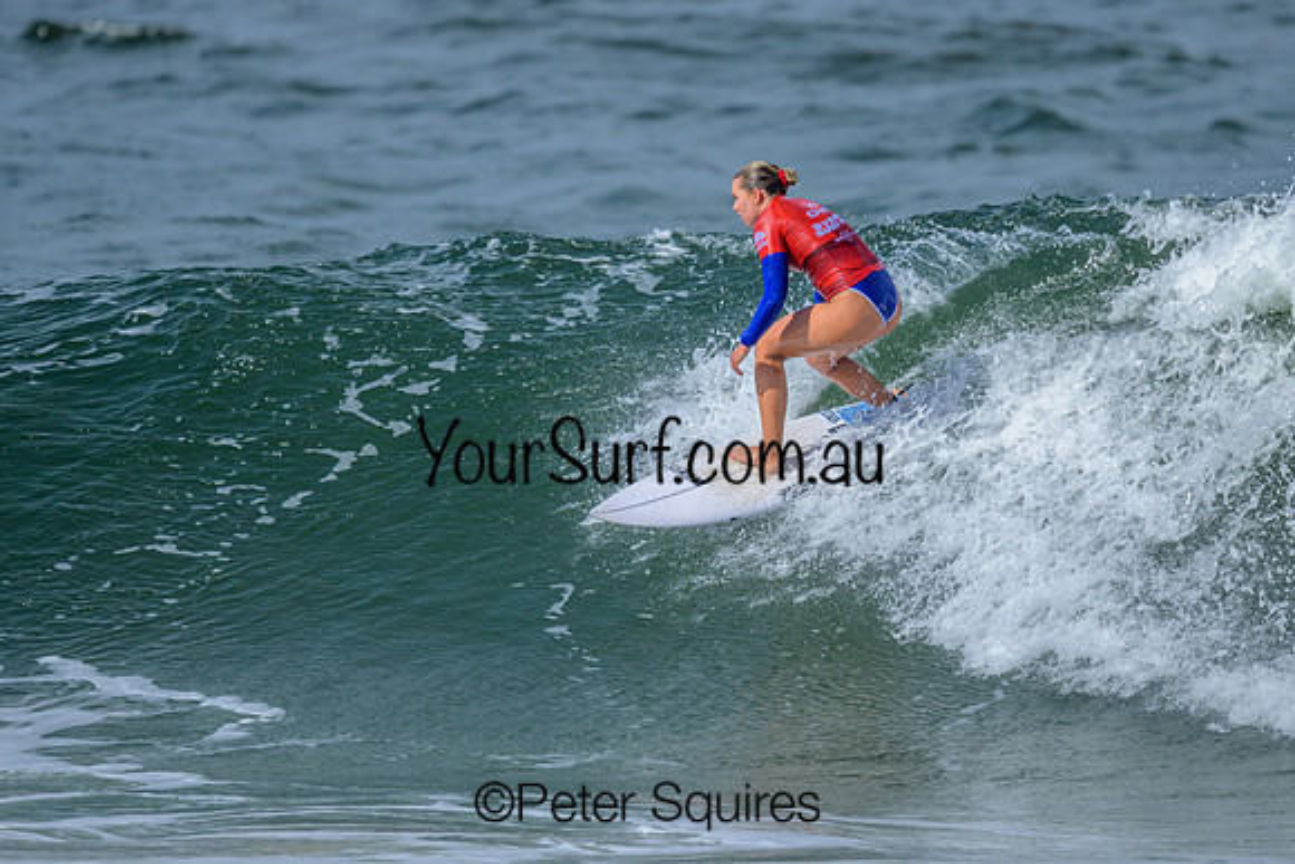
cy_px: 466
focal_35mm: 1100
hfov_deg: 1.9
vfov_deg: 1.3
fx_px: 39578
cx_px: 852
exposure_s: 1/2000
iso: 200
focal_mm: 800
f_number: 6.3
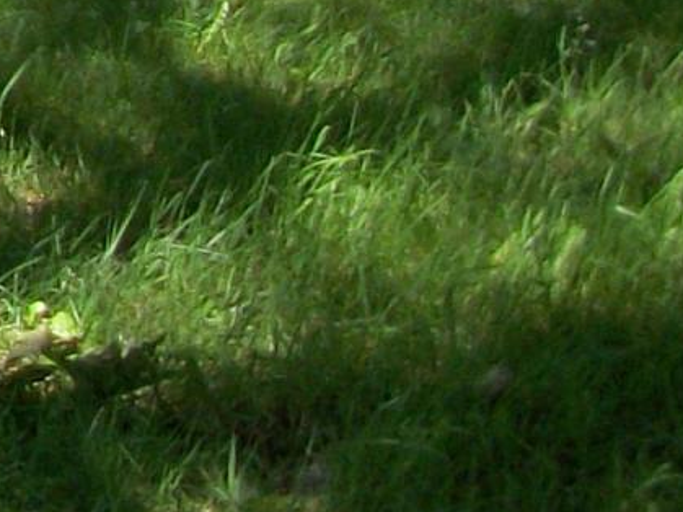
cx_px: -1728
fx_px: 4517
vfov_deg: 6.0
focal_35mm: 229
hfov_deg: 7.2
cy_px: -1068
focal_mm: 5.7
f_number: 2.9
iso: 80
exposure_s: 1/250
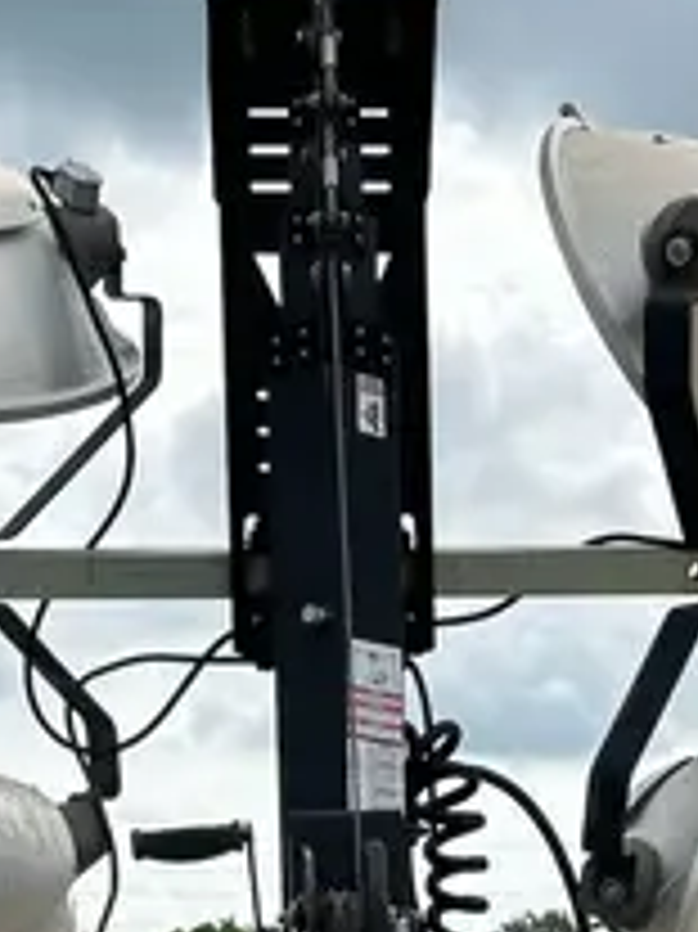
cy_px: 1371
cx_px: 356
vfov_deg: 18.9
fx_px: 2476
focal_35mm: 92
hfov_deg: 16.0
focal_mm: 5.7
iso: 50
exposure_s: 1/4444
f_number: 1.5
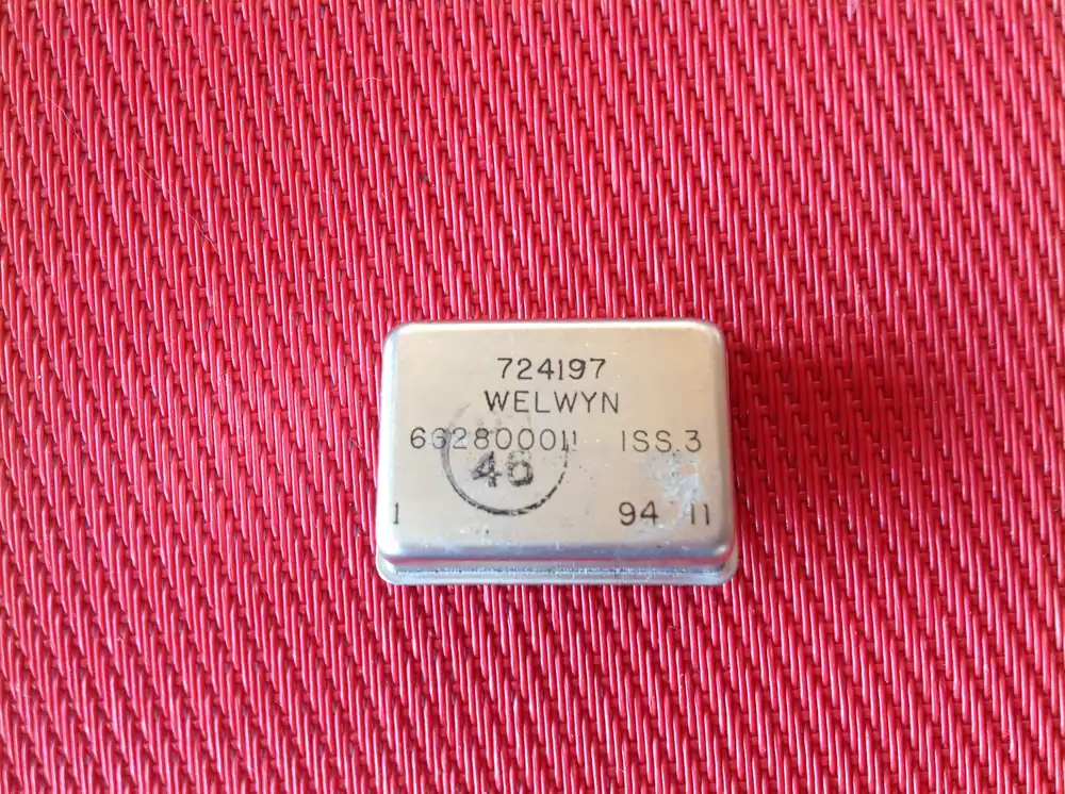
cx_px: 532
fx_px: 1075
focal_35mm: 35
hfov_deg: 52.7
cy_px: 397
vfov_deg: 40.6
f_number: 2.4
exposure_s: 1/15
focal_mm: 4.28
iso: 160
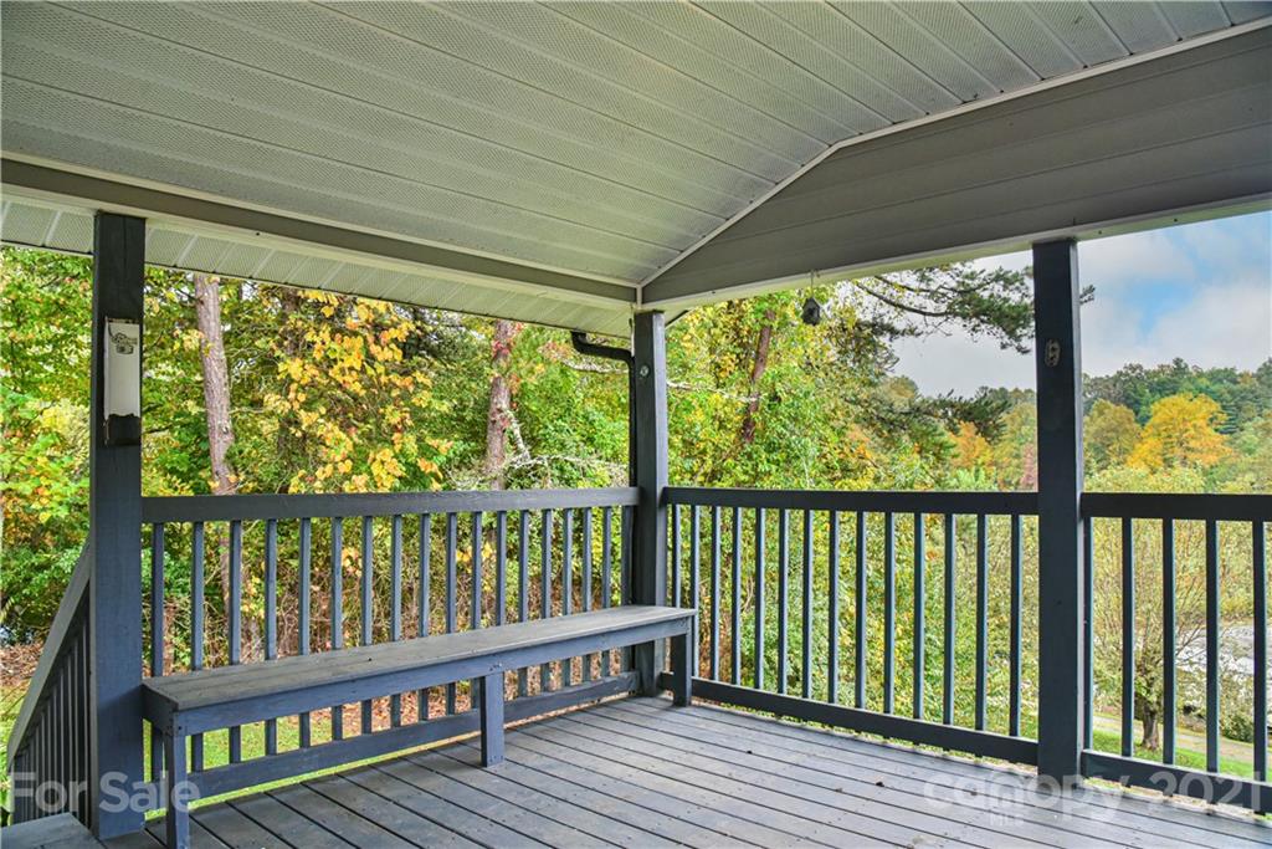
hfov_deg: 73.7
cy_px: 424
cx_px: 636
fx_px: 848
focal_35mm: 24
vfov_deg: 53.1
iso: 1600
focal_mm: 24
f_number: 6.3
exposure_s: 1/160
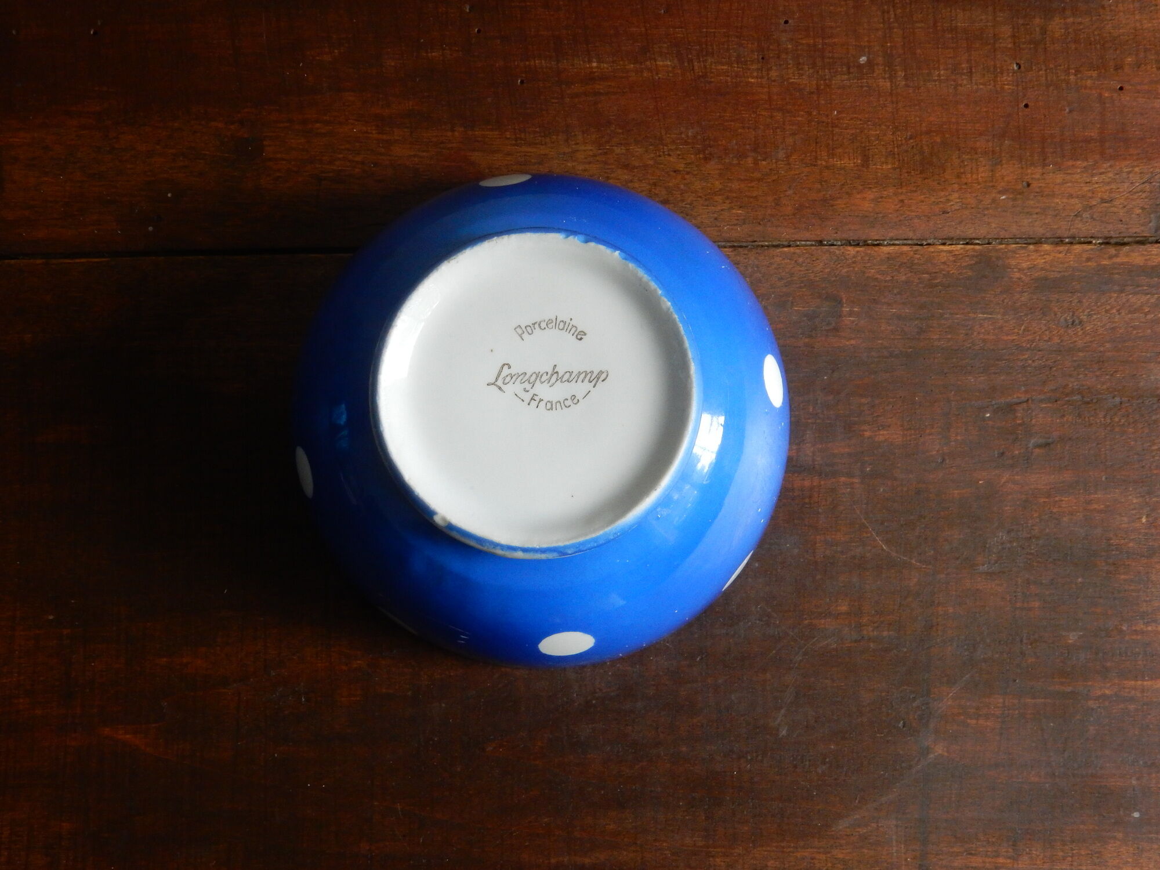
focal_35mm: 51
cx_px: 580
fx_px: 1709
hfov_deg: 37.5
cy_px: 435
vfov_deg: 28.6
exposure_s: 1/50
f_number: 4.5
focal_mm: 9
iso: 400
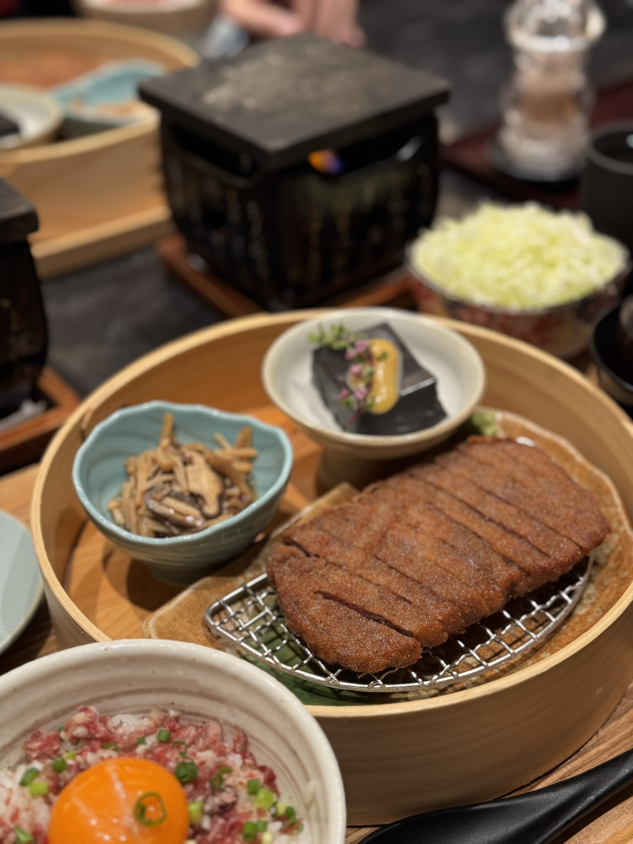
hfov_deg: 30.3
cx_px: 316
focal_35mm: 48
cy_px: 422
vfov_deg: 39.7
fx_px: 1170
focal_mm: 6.76
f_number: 1.78
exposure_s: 1/63
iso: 100
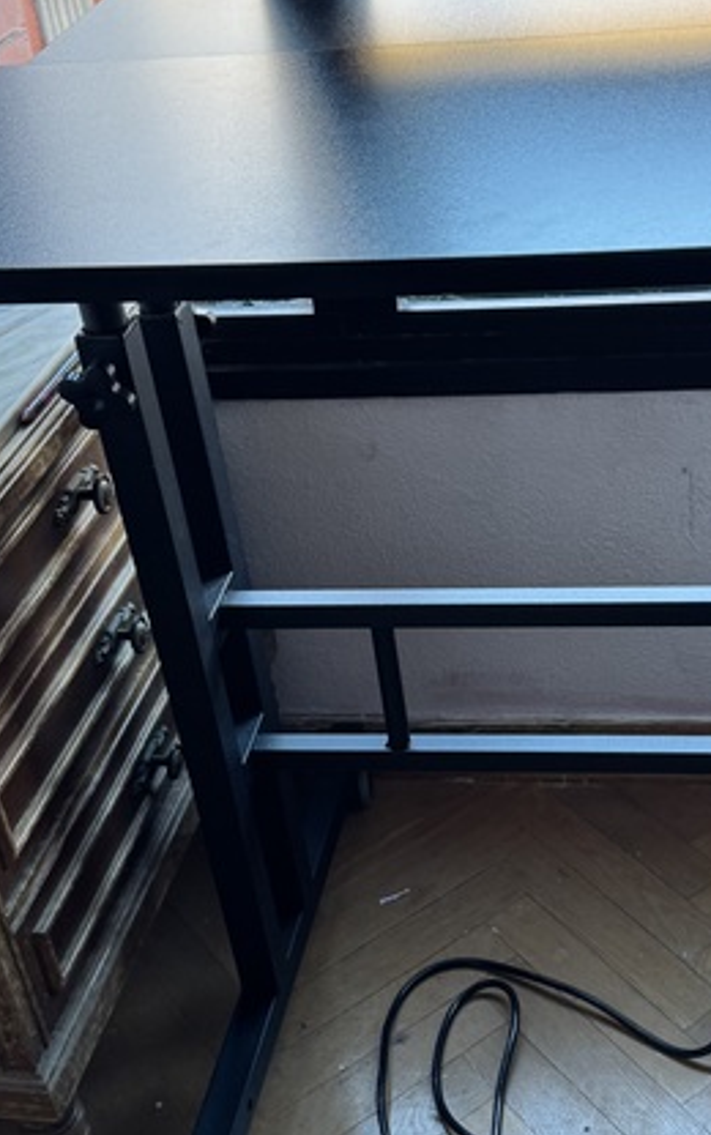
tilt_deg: -34.6
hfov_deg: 26.2
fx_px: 1517
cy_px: 599
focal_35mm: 49
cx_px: 479
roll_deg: +6.7
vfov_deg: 41.0
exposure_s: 1/121
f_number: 1.78
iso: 160
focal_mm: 6.76
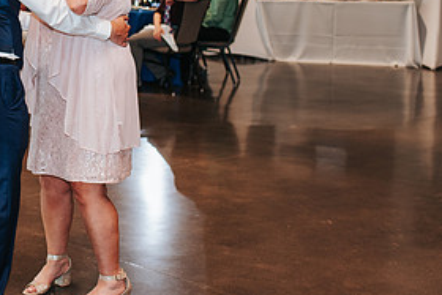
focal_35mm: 91
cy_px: 26
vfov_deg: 14.9
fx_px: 1118
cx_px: 14
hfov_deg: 21.7
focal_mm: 35
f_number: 2.8
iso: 720
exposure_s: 1/160
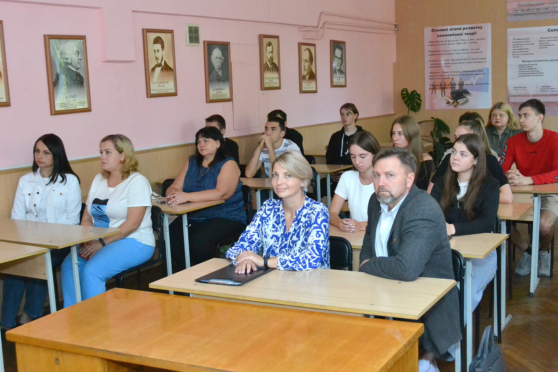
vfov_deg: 34.2
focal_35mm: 39
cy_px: 186
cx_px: 279
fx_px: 605
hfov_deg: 49.5
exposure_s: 1/250
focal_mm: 26
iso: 3200
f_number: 5.6
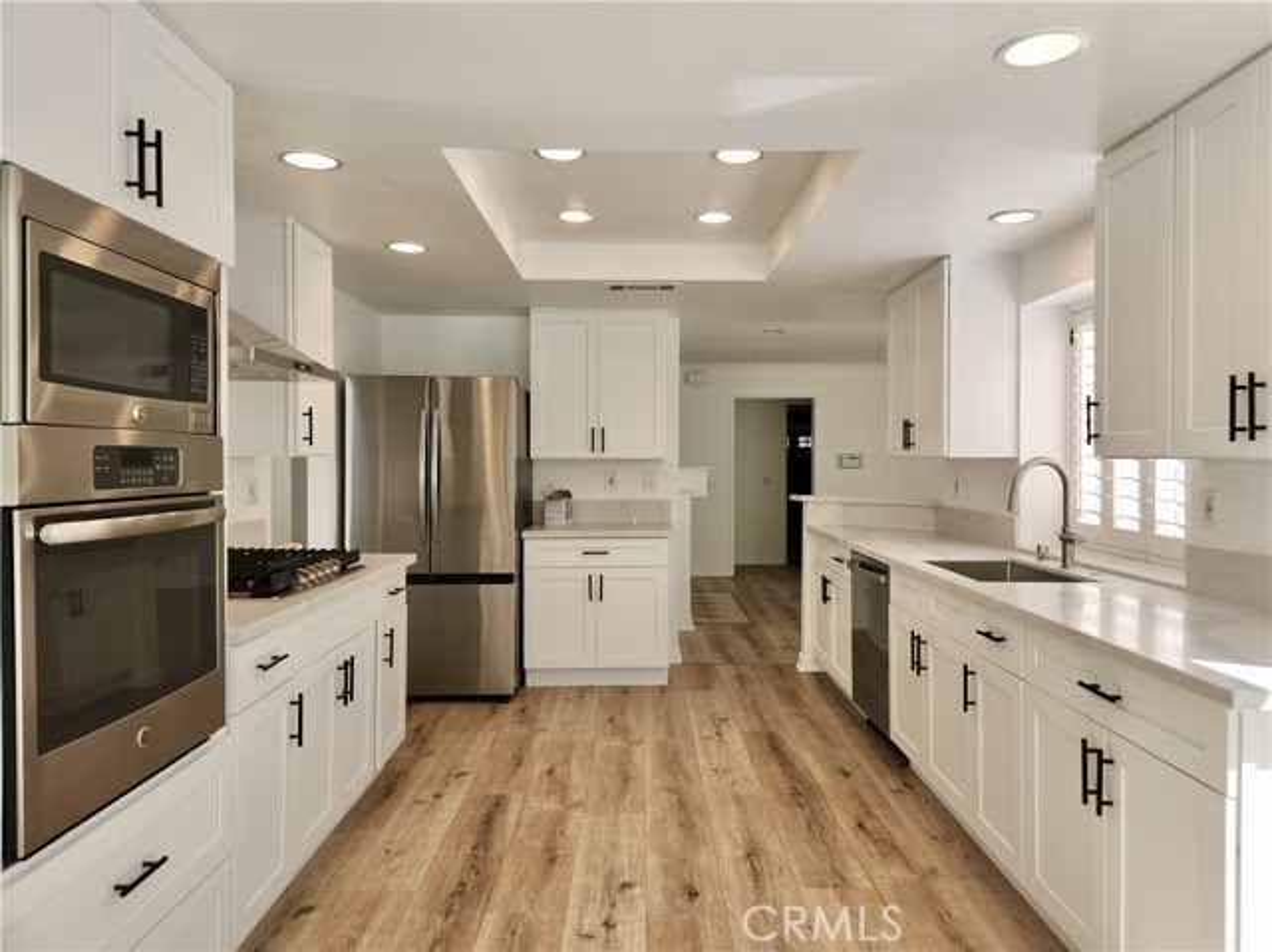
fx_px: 845
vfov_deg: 58.8
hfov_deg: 74.0
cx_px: 636
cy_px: 476
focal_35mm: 23
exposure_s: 1/163
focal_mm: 5.4
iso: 20
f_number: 1.8
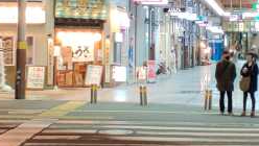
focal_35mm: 73
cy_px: 32
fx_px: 502
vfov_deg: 16.5
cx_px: 192
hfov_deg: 28.5
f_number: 2.2
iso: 640
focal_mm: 2.2
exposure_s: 1/24
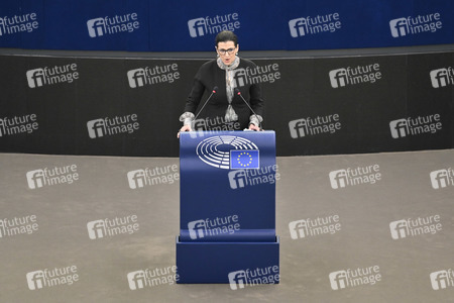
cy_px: 152
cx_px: 227
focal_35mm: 200
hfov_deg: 10.3
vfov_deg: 6.9
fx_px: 2522
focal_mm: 200
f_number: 2.8
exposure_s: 1/250
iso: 1000
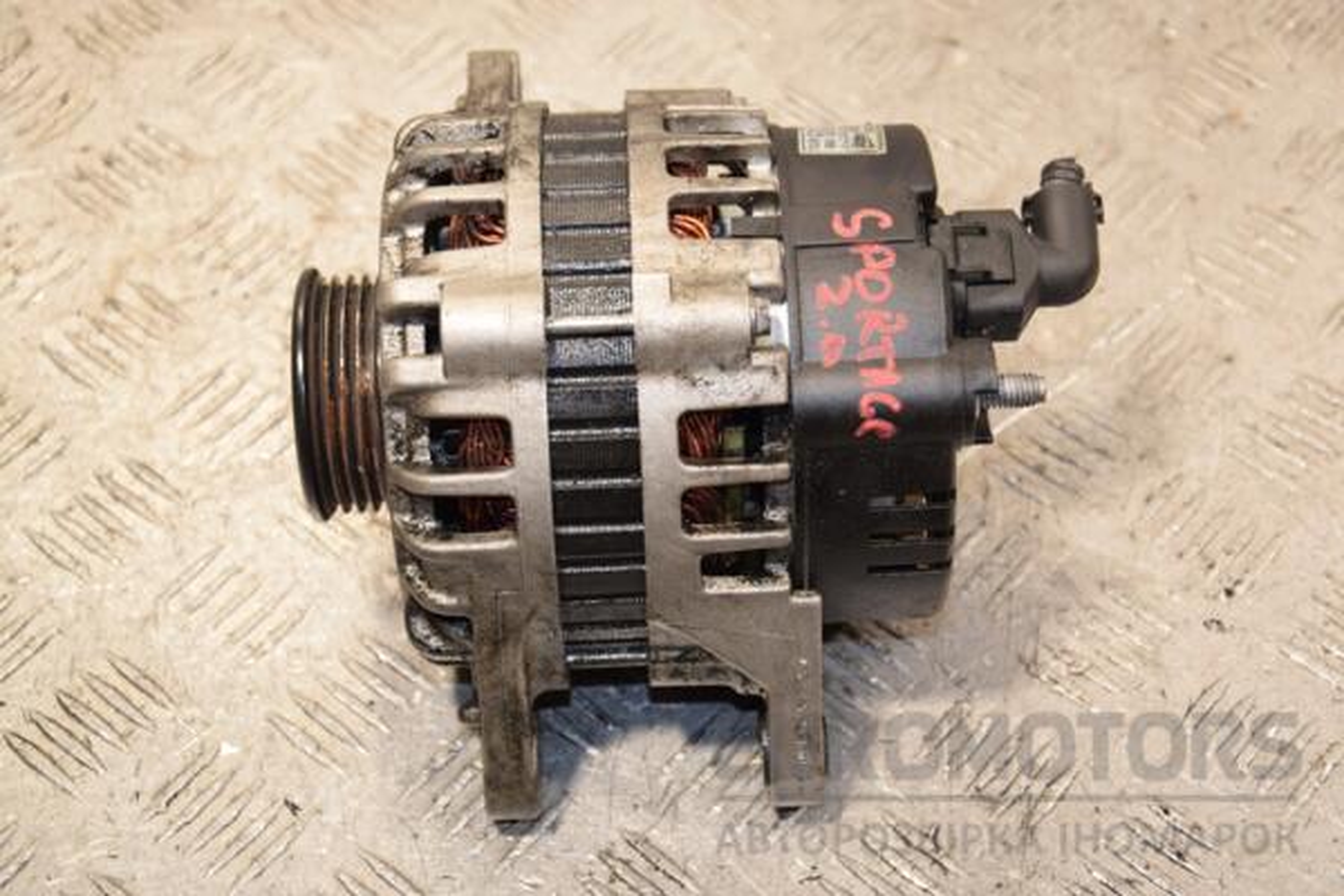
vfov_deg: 18.2
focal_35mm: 75
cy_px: 448
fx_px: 2800
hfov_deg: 27.0
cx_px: 672
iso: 800
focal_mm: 50
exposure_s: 1/200
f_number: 5
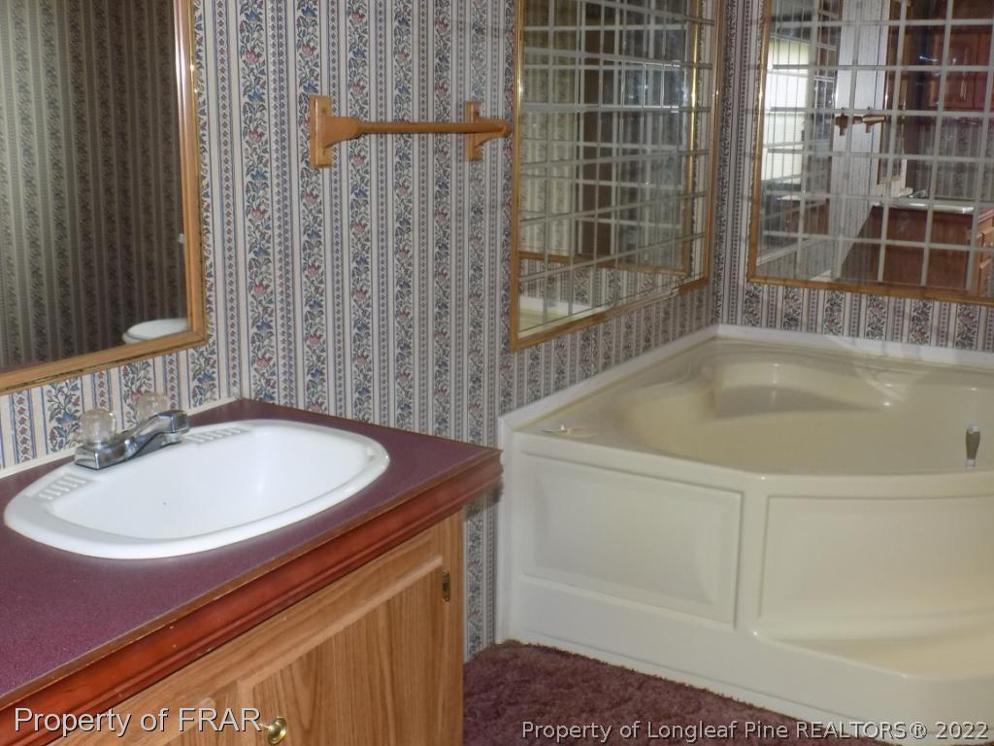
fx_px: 1062
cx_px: 497
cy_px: 373
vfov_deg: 38.7
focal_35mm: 37
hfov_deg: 50.1
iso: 200
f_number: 3.5
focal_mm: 6.6
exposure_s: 1/30
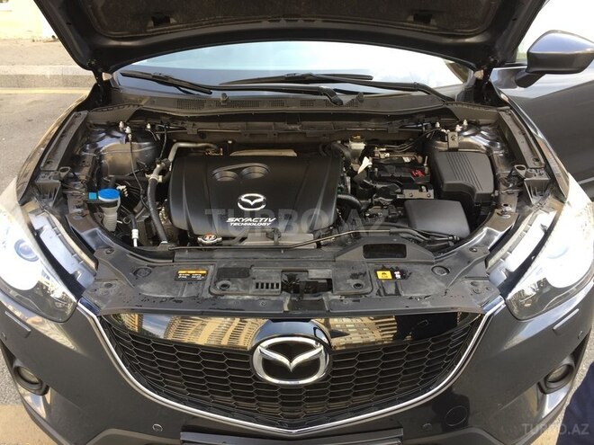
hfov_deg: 61.7
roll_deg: -2.0
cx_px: 297
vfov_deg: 48.2
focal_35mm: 29
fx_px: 498
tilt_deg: -25.6
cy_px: 222
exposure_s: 1/100
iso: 32
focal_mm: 4.15
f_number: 2.2
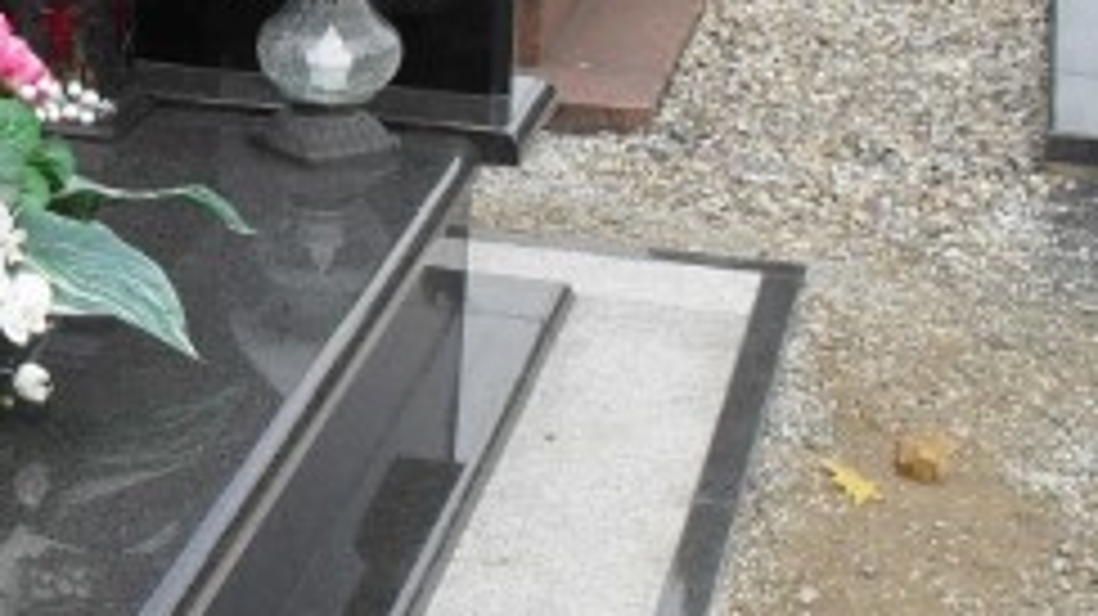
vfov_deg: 12.1
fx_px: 2910
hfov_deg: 20.4
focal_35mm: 100
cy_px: 193
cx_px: -104
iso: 100
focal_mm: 6.3
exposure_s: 1/350
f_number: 3.2
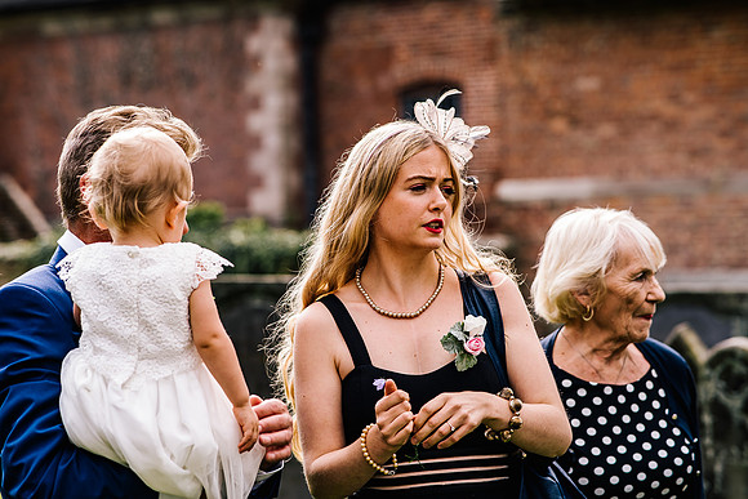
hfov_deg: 23.3
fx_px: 1816
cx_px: 374
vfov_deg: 15.7
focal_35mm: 87
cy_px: 250
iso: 50
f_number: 3.2
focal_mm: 85
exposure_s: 1/250
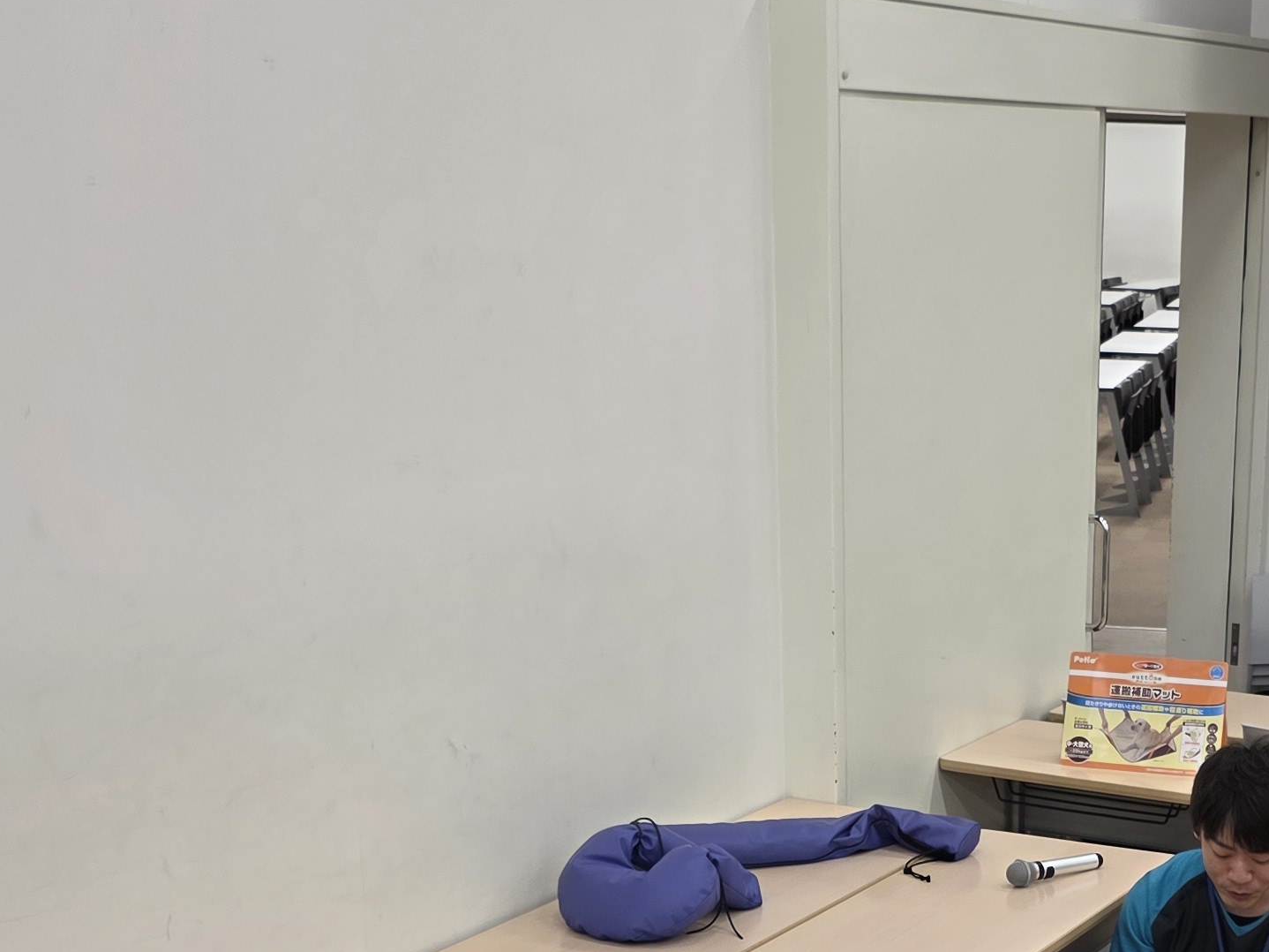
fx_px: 2346
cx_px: 1115
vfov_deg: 22.3
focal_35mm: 64
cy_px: 895
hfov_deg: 29.2
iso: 50
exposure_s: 1/100
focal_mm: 6.3
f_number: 1.7
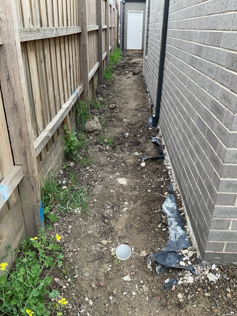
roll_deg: -0.7
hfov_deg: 48.2
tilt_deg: -25.7
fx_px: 265
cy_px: 158
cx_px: 118
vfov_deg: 61.7
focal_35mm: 29
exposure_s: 1/120
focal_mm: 3
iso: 32
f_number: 1.8
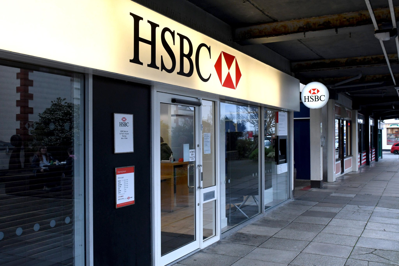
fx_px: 399
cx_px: 200
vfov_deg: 36.9
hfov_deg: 53.1
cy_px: 133
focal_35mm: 36
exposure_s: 1/160
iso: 1250
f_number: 6.3
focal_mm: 24
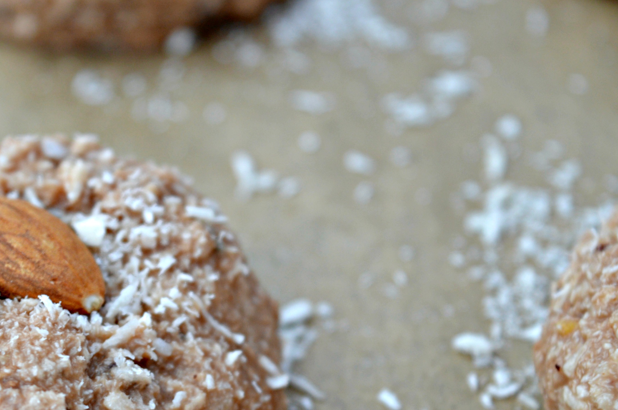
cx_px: 170
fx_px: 2208
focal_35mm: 129
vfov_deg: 10.6
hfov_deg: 15.9
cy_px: 317
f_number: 5.6
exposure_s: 1/15
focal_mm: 55
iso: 200
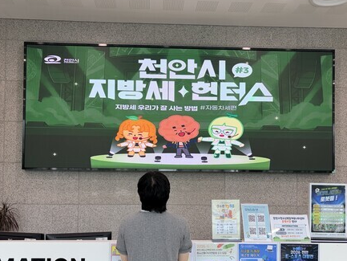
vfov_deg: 39.3
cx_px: 168
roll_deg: -0.1
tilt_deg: +2.2
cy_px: 169
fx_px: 361
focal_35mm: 36
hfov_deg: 51.3
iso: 40
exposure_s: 1/120
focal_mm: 5.96
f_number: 1.6
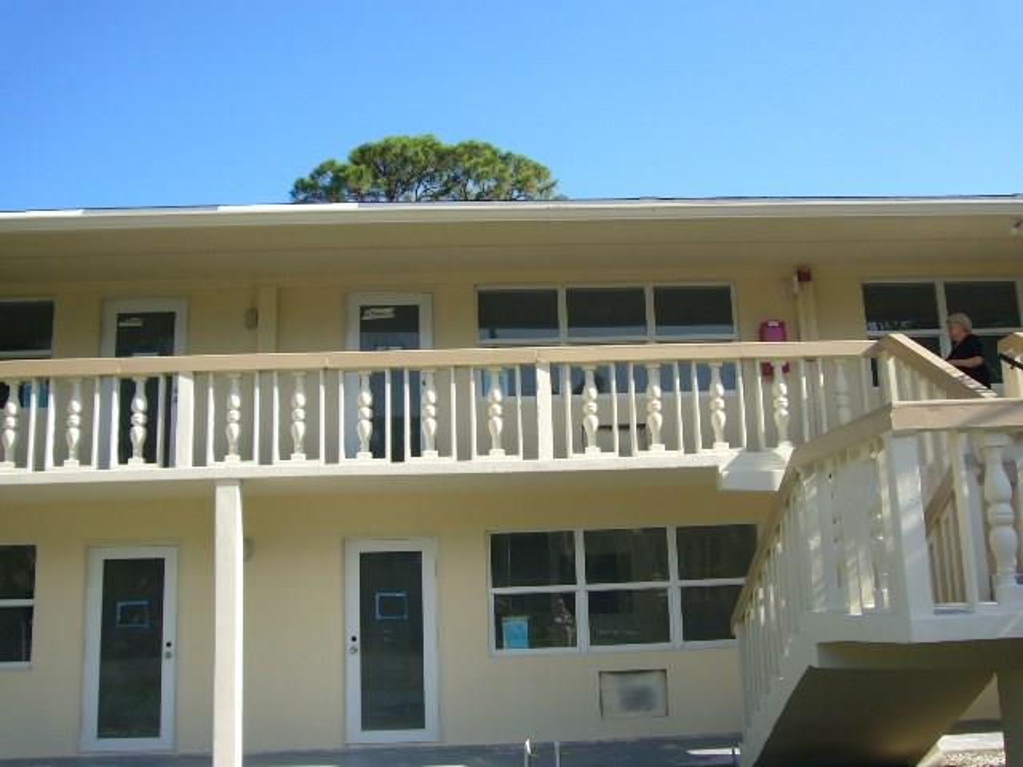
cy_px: 384
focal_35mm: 33
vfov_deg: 42.9
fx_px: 975
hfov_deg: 55.4
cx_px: 512
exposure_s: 1/200
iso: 80
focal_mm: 4.6
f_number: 5.6
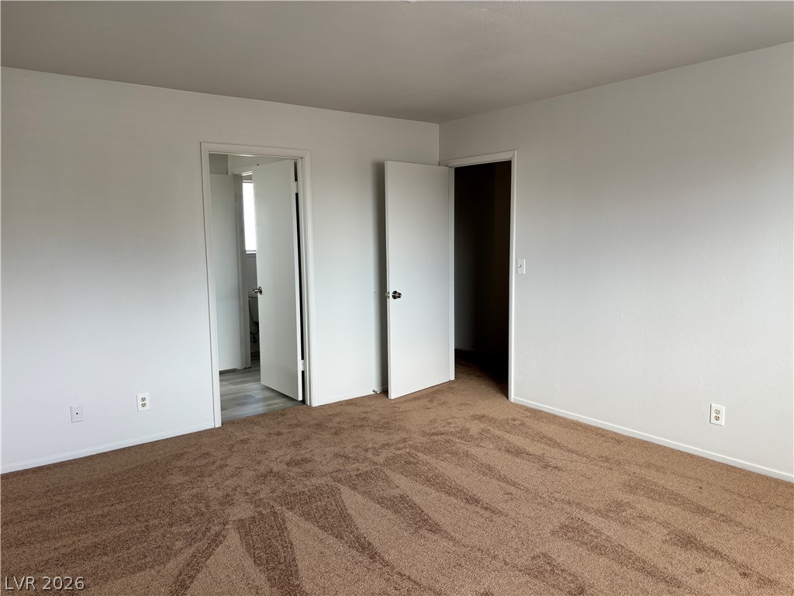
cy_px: 298
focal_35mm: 26
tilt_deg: -6.6
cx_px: 397
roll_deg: +0.1
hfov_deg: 67.3
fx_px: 596
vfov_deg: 53.1
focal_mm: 5.96
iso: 64
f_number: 1.6
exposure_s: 1/121
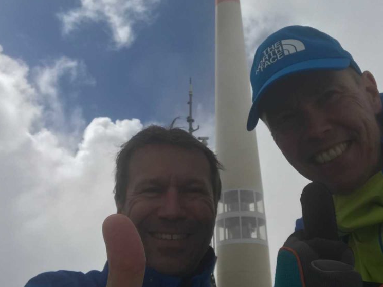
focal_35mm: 44
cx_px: 194
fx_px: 487
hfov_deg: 42.9
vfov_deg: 32.7
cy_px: 110
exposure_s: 1/2710
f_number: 2.2
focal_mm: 2.87
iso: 25
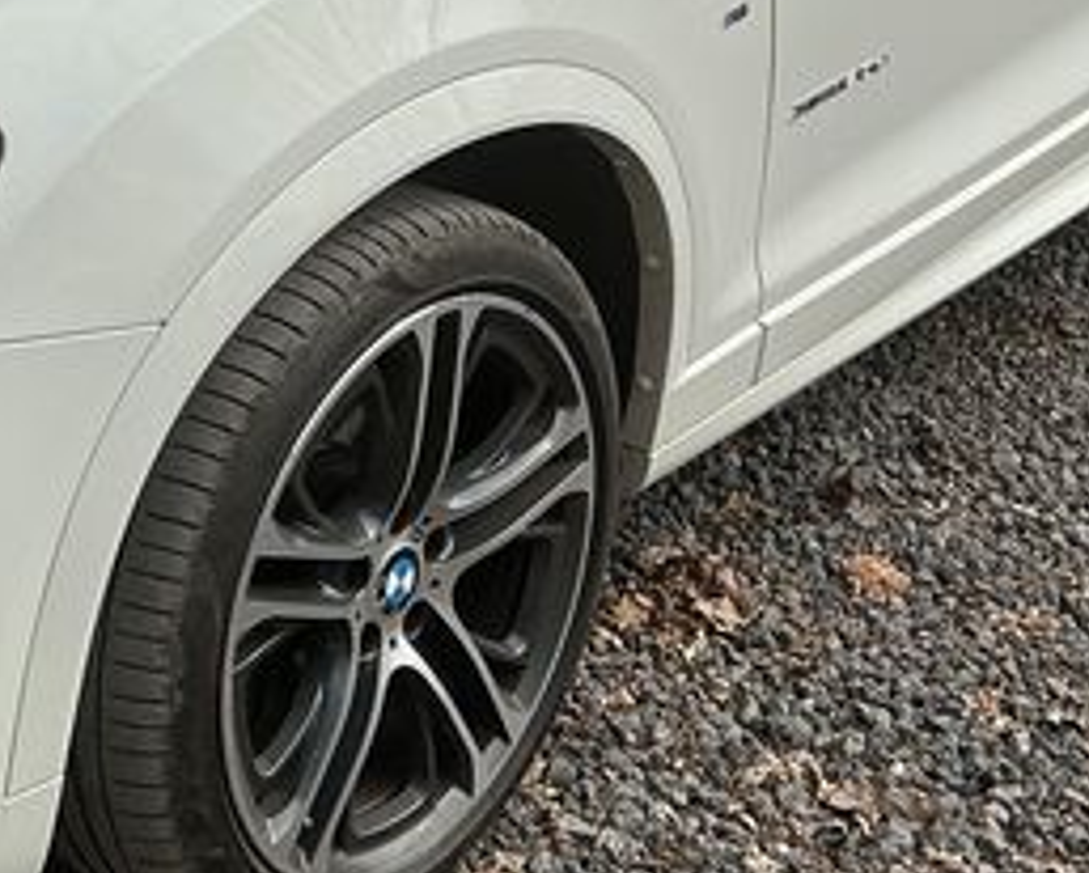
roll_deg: +1.2
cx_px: 250
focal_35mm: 88
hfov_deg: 21.5
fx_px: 2838
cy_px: 85
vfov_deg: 17.2
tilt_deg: -19.2
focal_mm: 3
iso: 25
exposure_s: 1/1675
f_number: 1.8
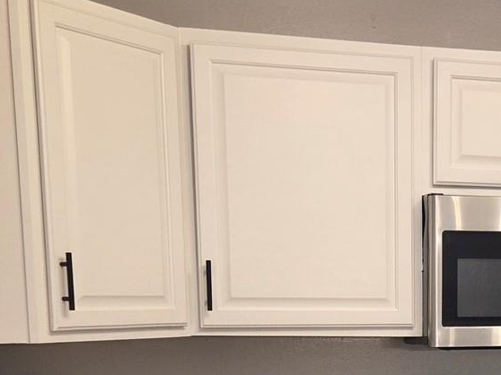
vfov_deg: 21.1
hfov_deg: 27.9
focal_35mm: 66
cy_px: 421
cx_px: 486
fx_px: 955
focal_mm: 5.4
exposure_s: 1/120
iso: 125
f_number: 1.8
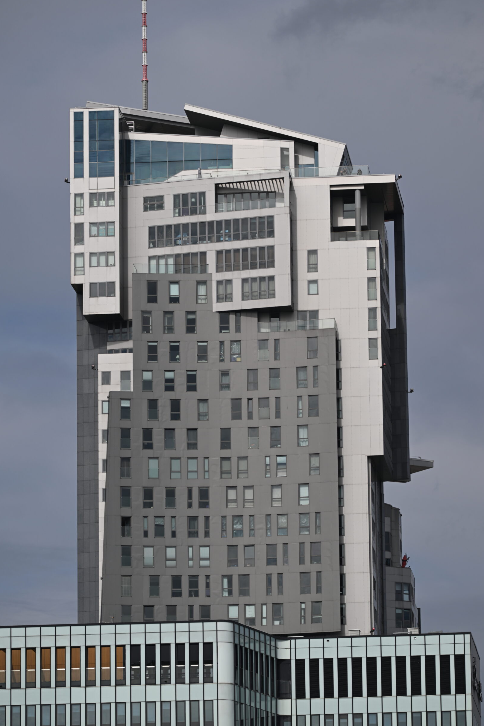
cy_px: 344
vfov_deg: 10.8
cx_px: 249
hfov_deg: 7.2
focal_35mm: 190
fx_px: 3831
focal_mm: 180
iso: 100
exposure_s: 1/1250
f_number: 5.6
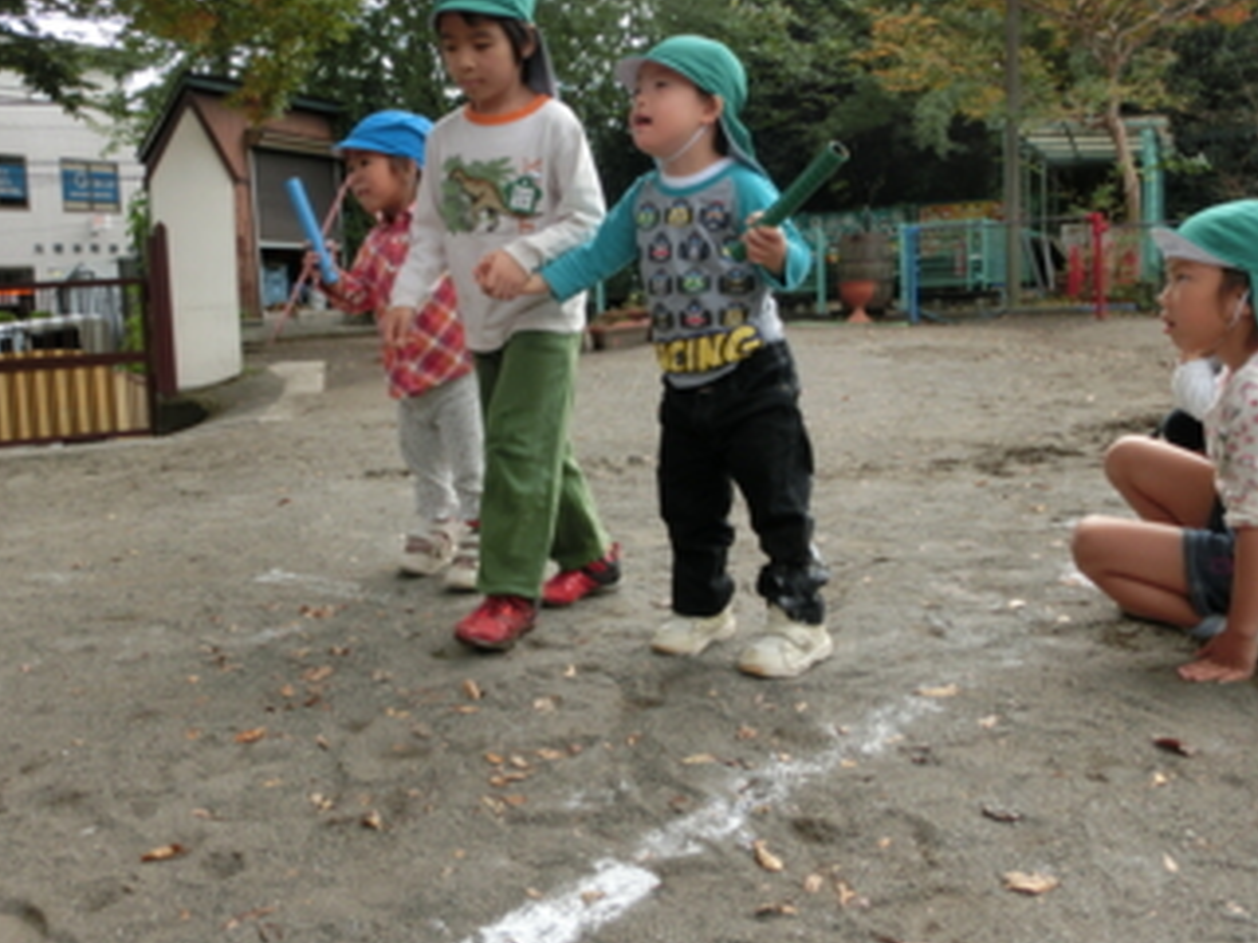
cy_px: 373
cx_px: 527
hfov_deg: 59.6
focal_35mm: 30
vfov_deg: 46.5
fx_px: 1090
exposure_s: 1/400
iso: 80
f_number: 3
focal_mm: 4.24
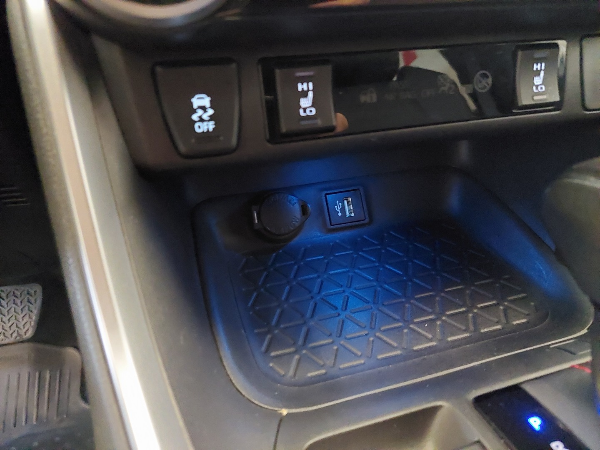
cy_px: 225
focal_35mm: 25
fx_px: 433
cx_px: 300
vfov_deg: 54.9
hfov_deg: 69.4
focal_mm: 5.23
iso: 2000
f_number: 1.8
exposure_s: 1/14
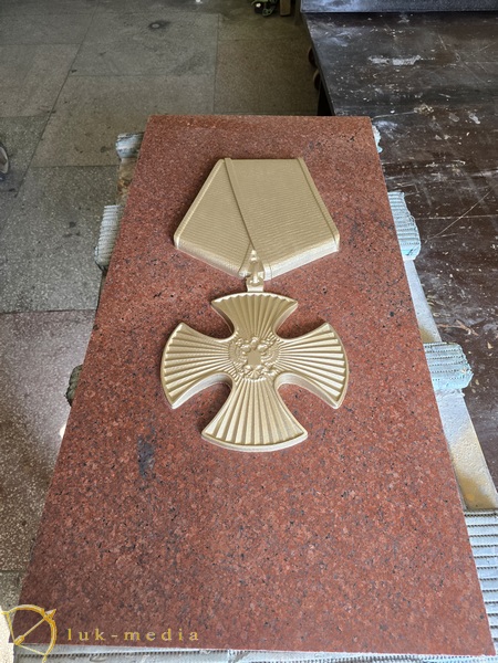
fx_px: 441
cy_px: 332
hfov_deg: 58.9
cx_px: 249
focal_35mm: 23
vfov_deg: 73.9
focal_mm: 6.3
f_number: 1.7
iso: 160
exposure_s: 1/180
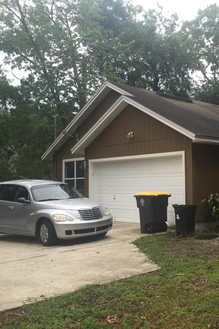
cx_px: 201
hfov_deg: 31.0
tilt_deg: +2.5
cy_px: 162
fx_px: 374
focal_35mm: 41
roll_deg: +0.5
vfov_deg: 47.4
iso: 32
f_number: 2.2
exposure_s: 1/30
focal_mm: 4.15
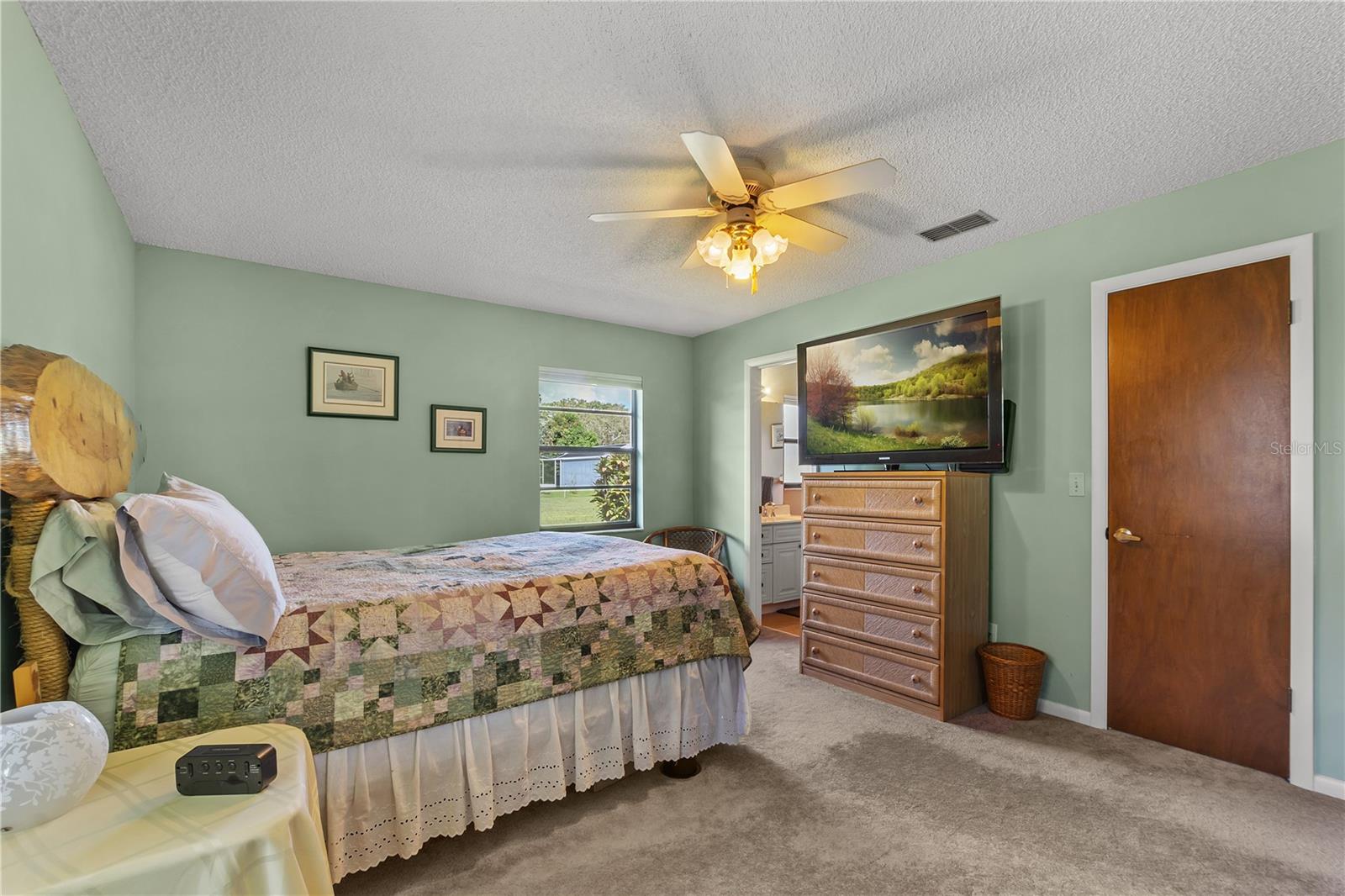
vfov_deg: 77.3
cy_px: 448
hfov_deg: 100.4
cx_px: 672
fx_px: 560
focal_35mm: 15
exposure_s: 1.6
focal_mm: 10
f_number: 14
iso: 200
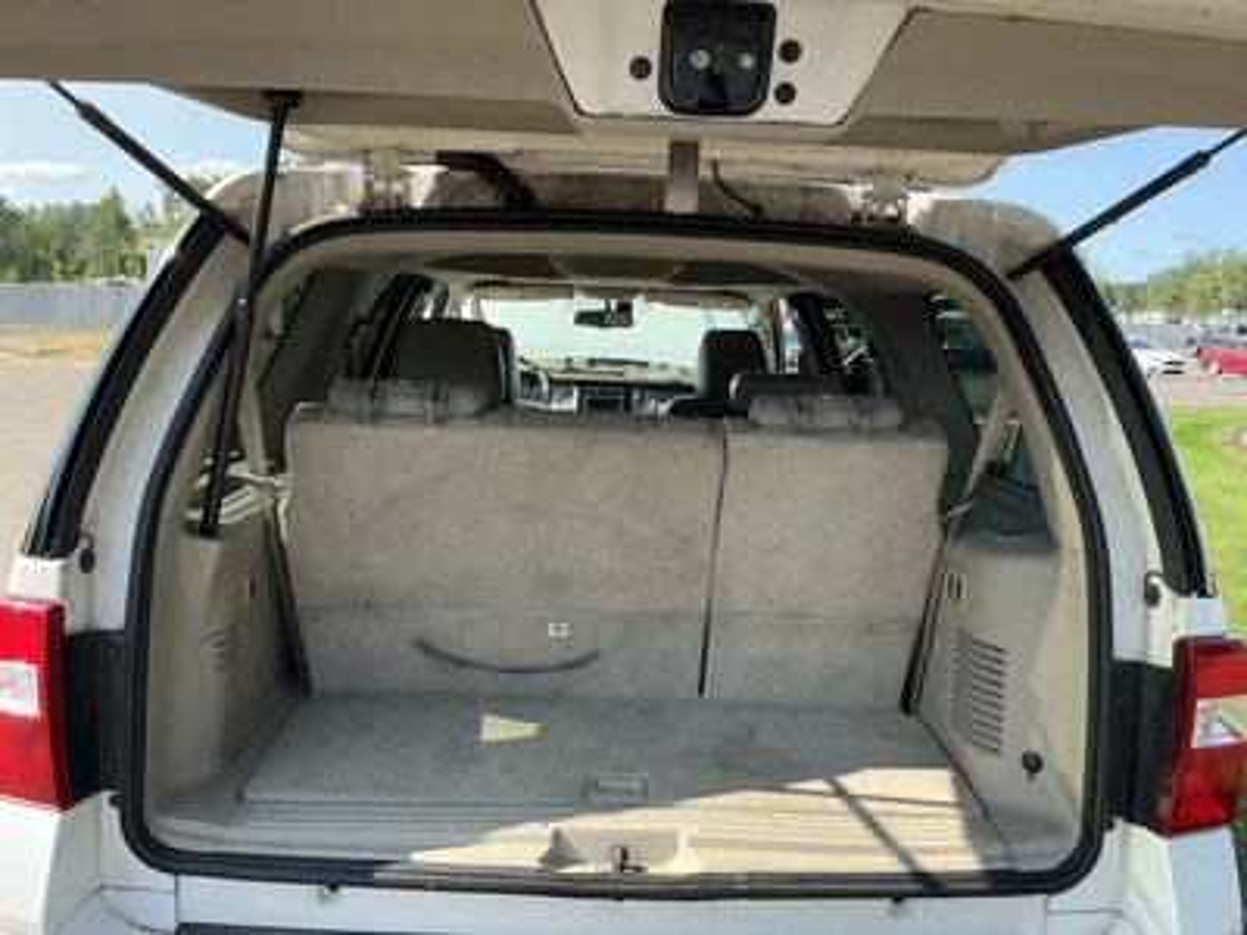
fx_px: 1009
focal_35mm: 28
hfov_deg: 63.4
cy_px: 468
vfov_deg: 49.7
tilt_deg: -7.7
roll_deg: -3.1
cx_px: 624
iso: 25
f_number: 1.8
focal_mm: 3
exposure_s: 1/454
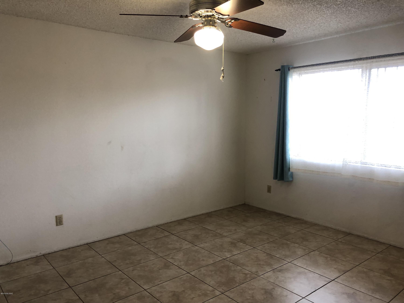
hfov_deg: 63.4
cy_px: 152
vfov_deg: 49.7
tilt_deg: -6.1
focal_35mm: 28
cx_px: 202
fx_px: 327
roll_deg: +0.6
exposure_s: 1/24
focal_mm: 4
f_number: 1.8
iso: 40
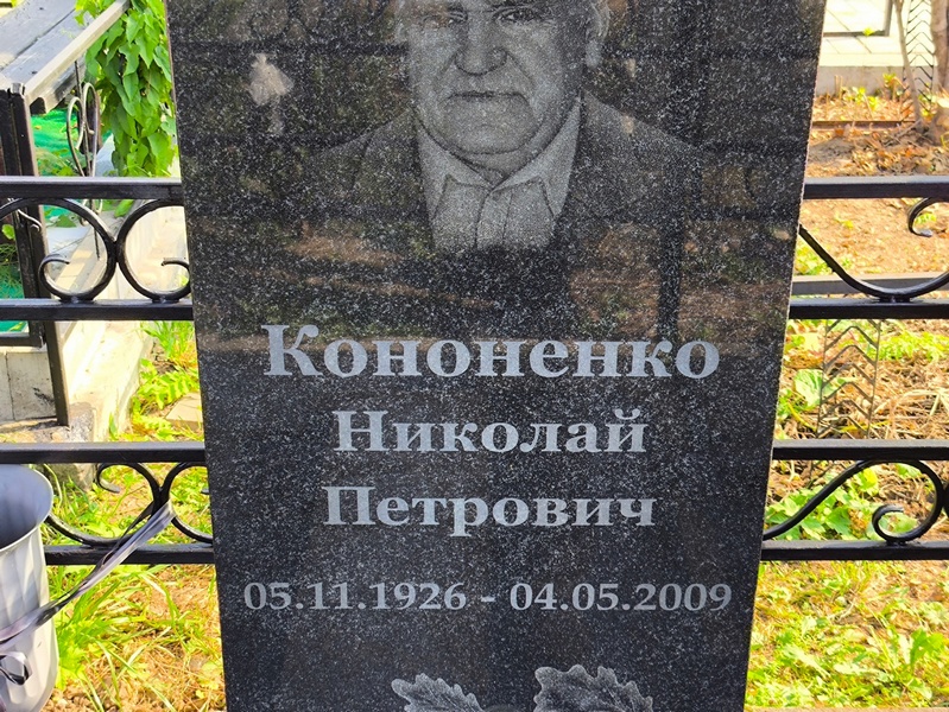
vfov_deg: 29.1
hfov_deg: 38.2
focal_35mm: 50
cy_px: 356
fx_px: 1371
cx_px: 474
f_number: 1.7
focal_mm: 4.71
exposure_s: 1/328
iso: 50
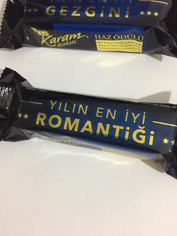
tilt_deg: -72.1
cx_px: 88
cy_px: 118
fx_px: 198
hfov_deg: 48.2
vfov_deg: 61.7
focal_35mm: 29
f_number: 2.2
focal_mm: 4.15
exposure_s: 1/20
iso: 250
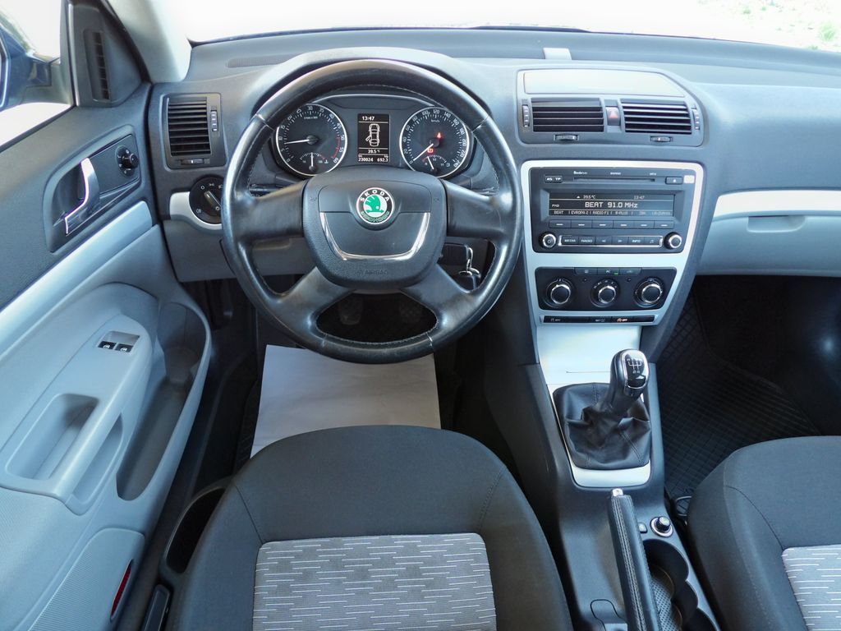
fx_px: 583
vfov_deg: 56.8
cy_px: 316
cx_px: 420
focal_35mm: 24
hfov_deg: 71.6
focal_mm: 4.3
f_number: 3.2
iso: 200
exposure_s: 1/10
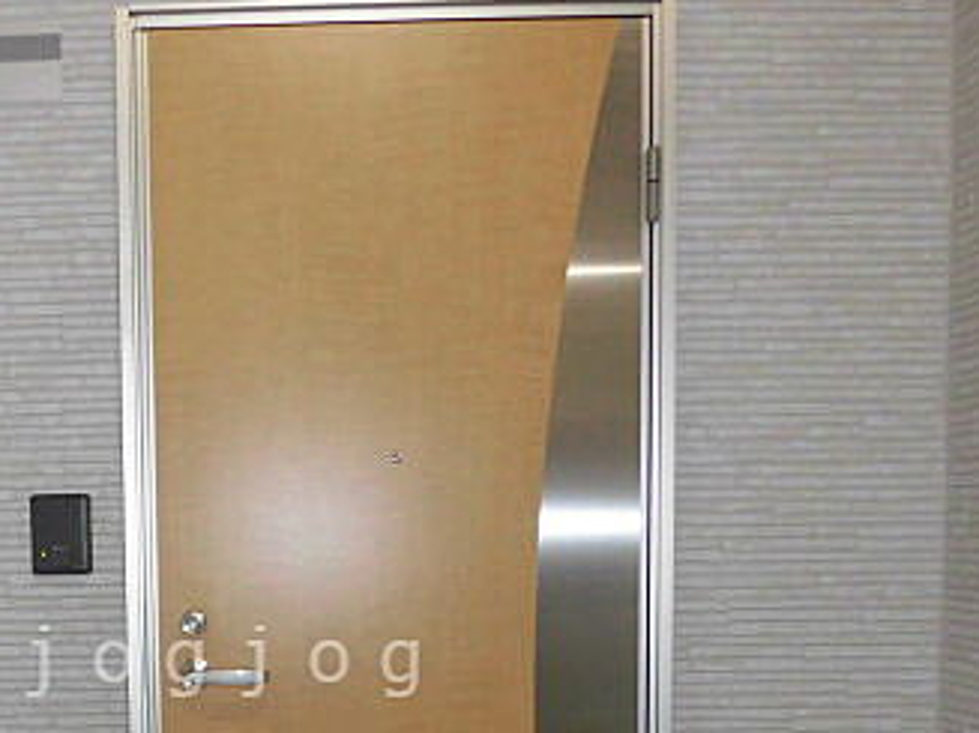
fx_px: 1329
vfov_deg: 29.6
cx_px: 231
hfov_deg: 39.2
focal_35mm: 47
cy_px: 661
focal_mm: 4.3
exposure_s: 1/25
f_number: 3.1
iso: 200
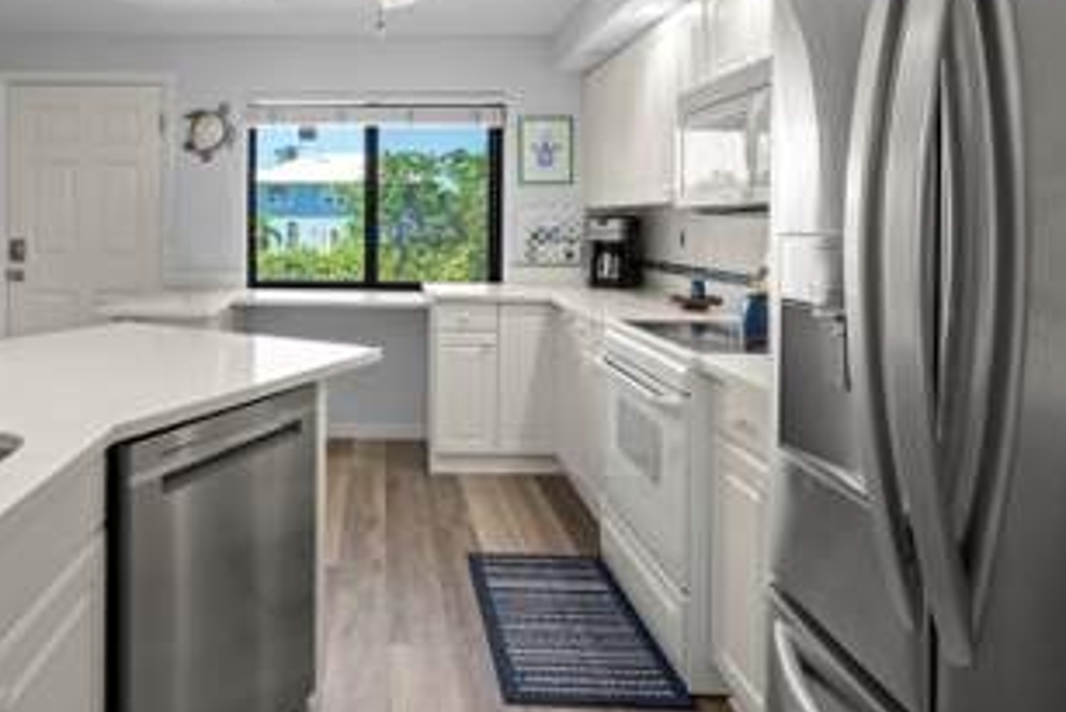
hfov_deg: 69.5
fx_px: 741
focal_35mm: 25
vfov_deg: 50.2
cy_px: 226
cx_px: 358
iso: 400
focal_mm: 16
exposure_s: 1/2
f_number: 11
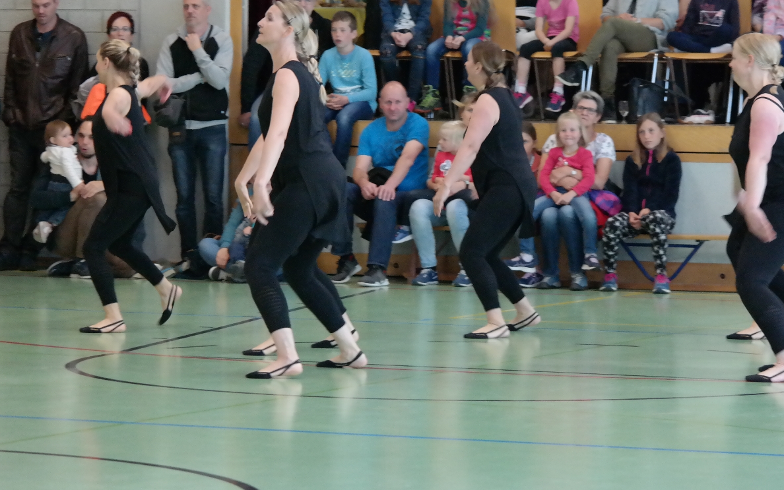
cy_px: 158
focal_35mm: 188
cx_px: 486
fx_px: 4018
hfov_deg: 11.1
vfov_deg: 7.0
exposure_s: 1/100
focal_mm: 89
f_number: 5
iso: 3200
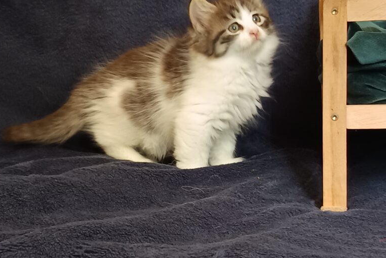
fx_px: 279
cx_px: 186
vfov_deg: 49.4
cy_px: 111
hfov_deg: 69.4
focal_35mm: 26
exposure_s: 1/33.3
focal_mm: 5.31
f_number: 1.7
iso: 949
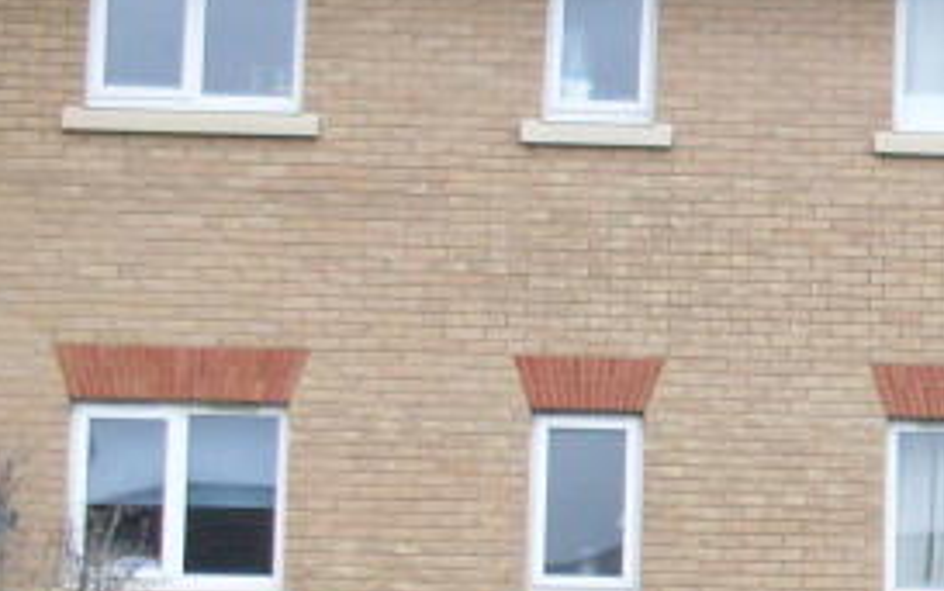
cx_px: 1584
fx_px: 3887
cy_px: 560
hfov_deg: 12.8
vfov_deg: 8.7
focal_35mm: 151
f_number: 2.8
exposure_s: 1/45
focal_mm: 6.3
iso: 100
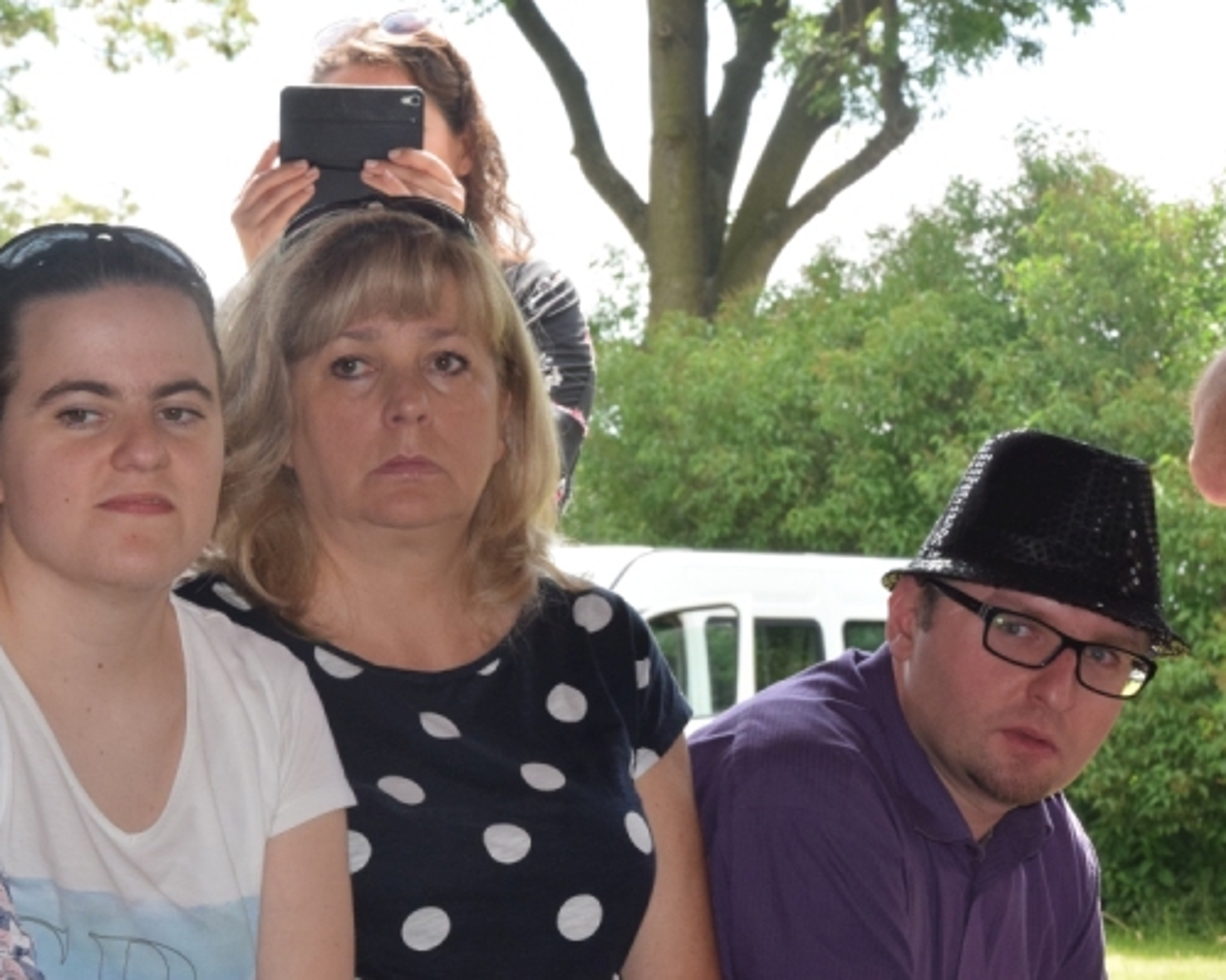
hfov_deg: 13.7
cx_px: 378
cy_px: 575
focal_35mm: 140
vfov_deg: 11.0
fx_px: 5079
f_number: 14
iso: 800
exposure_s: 1/200
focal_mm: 62
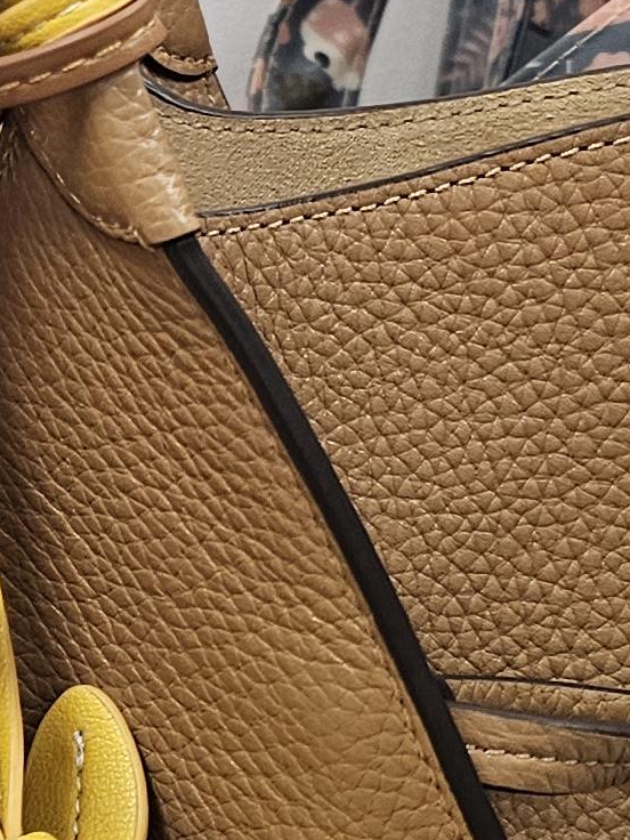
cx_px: -482
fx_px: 3033
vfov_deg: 15.7
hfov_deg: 11.1
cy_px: 186
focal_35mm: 125
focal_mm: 6.3
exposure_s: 1/100
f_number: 1.7
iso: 160
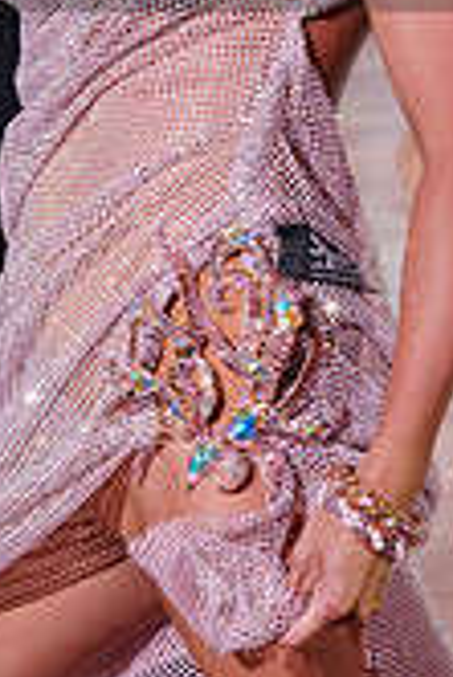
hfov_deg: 6.1
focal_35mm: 227
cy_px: -122
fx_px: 4275
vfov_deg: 9.0
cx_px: 71
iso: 1600
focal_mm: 65
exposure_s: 1/160
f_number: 5.6
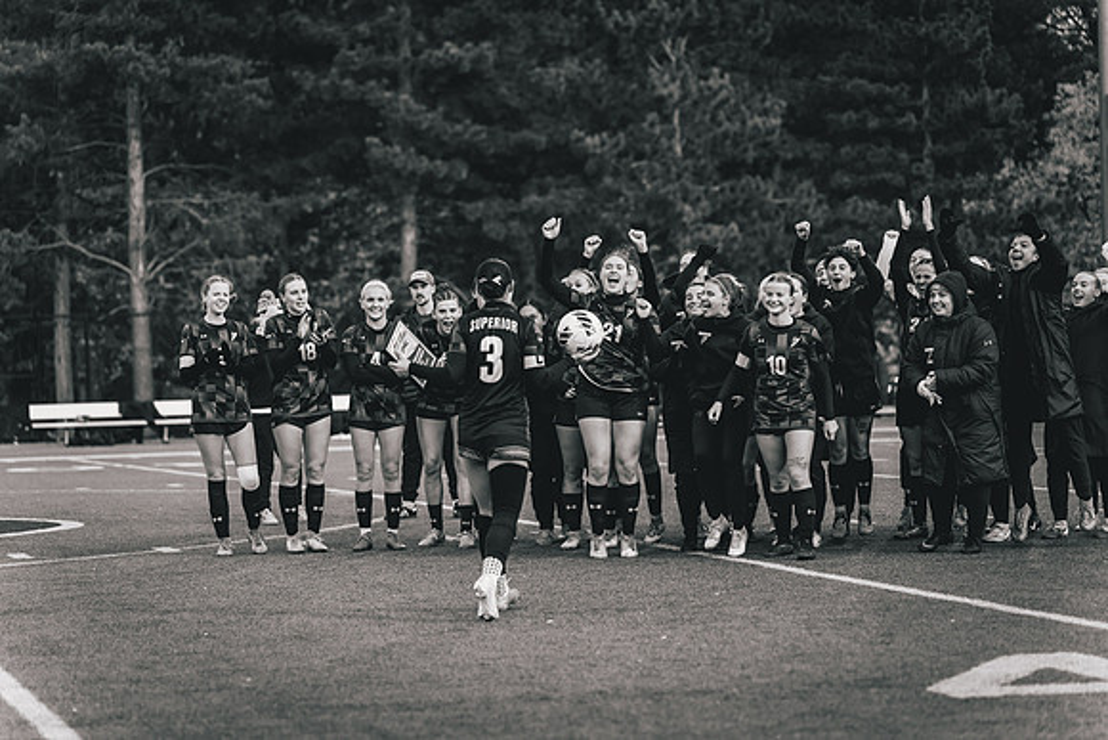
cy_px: 370
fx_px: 3417
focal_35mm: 111
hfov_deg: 18.4
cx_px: 554
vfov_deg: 12.3
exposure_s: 1/1600
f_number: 2.8
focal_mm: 110
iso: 800
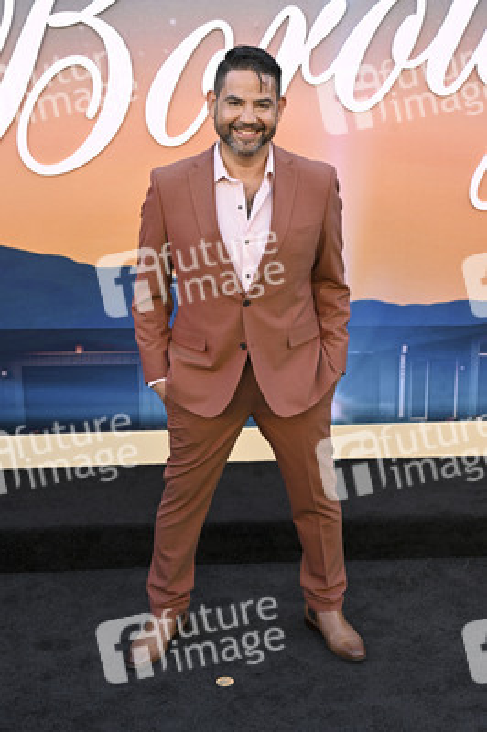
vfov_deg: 46.4
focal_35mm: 42
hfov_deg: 31.8
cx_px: 244
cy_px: 366
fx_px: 854
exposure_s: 1/320
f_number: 7.1
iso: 640
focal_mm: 42
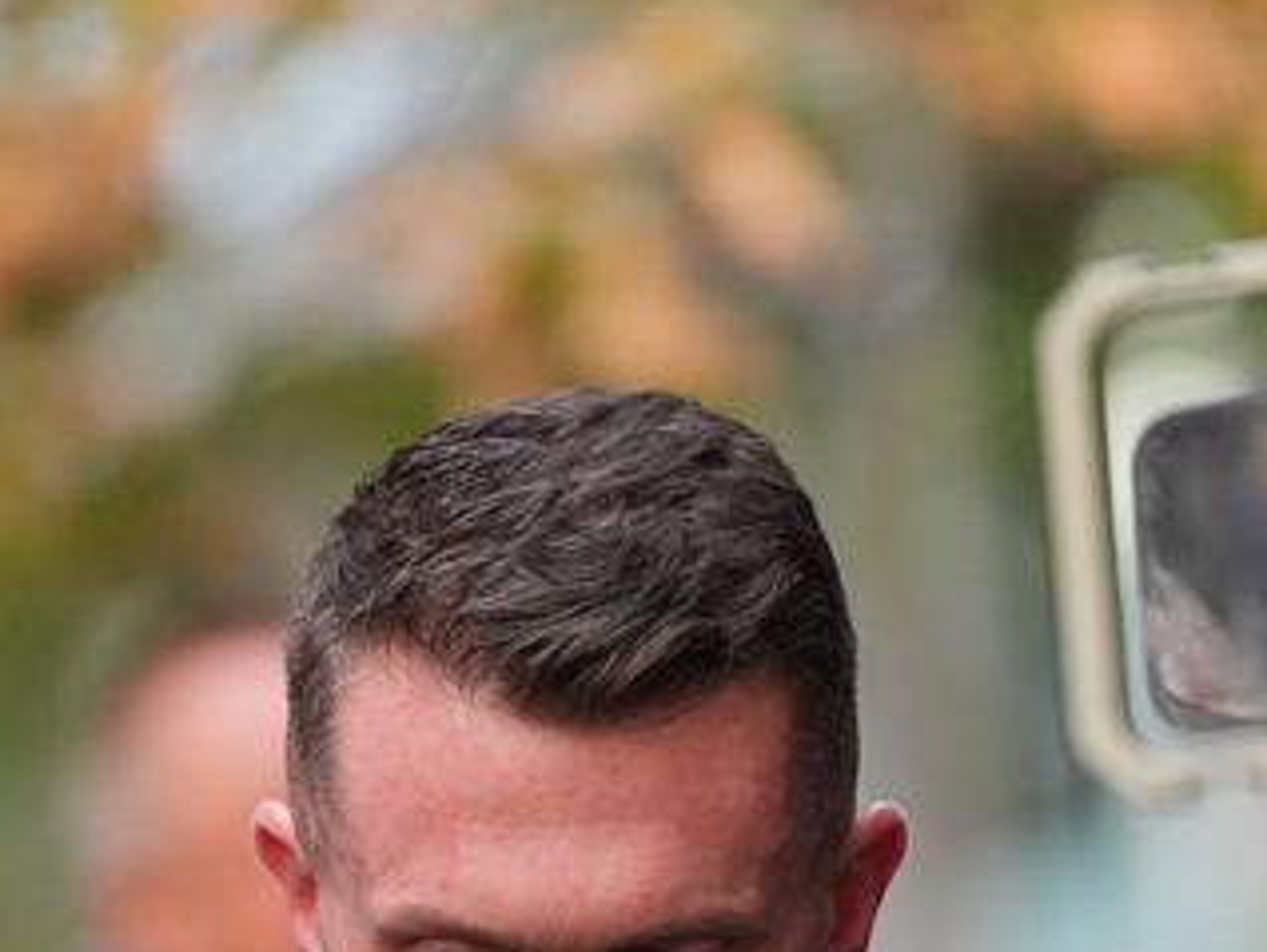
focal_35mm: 535
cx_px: 574
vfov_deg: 2.8
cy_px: 1310
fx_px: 19597
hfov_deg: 3.7
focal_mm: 173
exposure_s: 1/1000
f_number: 2.8
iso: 1250
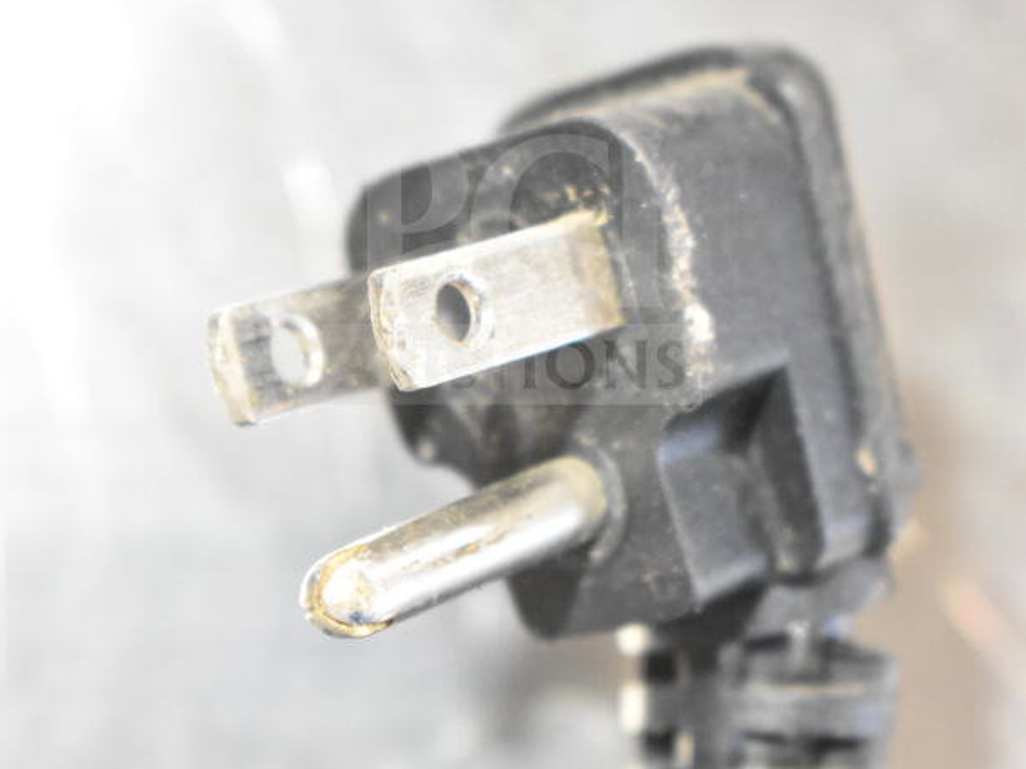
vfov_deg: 12.4
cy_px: 269
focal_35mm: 120
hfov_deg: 16.5
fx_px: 3547
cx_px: 511
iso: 5000
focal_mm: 55
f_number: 5.6
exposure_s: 1/100
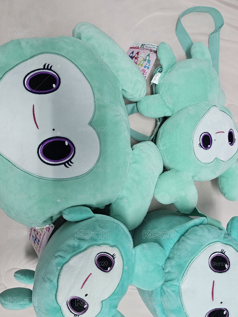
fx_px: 238
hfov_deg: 53.0
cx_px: 126
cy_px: 178
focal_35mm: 26
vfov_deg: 67.0
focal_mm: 6.3
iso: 320
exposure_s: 1/120
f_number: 1.7
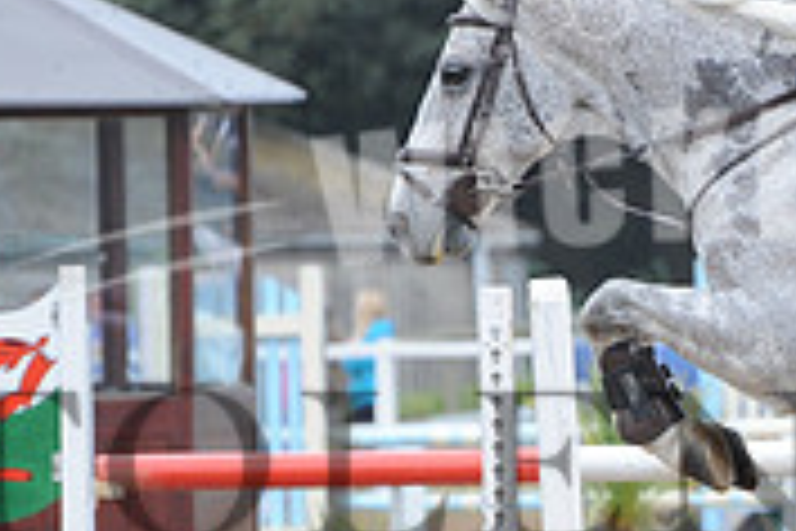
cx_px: 805
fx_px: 15963
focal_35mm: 722
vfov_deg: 1.9
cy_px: 414
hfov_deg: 2.9
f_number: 5.6
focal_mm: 220
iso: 1000
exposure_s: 1/1000
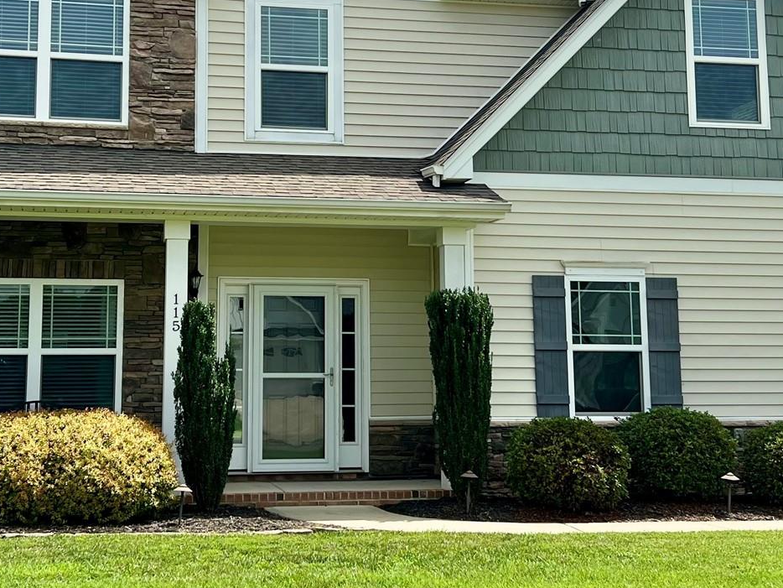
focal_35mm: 57
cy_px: 201
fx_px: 1290
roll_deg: -0.7
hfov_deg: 33.7
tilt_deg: +11.6
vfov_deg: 25.5
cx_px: 323
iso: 50
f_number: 1.5
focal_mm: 5.7
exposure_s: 1/6211
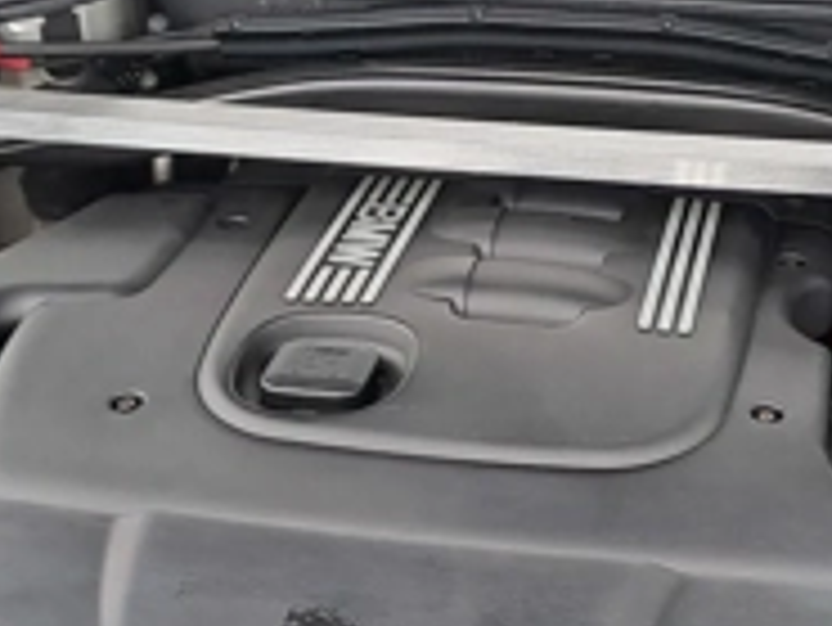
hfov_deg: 24.1
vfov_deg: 18.0
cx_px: 499
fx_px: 1948
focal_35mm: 81
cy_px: 513
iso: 32
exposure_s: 1/133
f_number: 1.8
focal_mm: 4.65
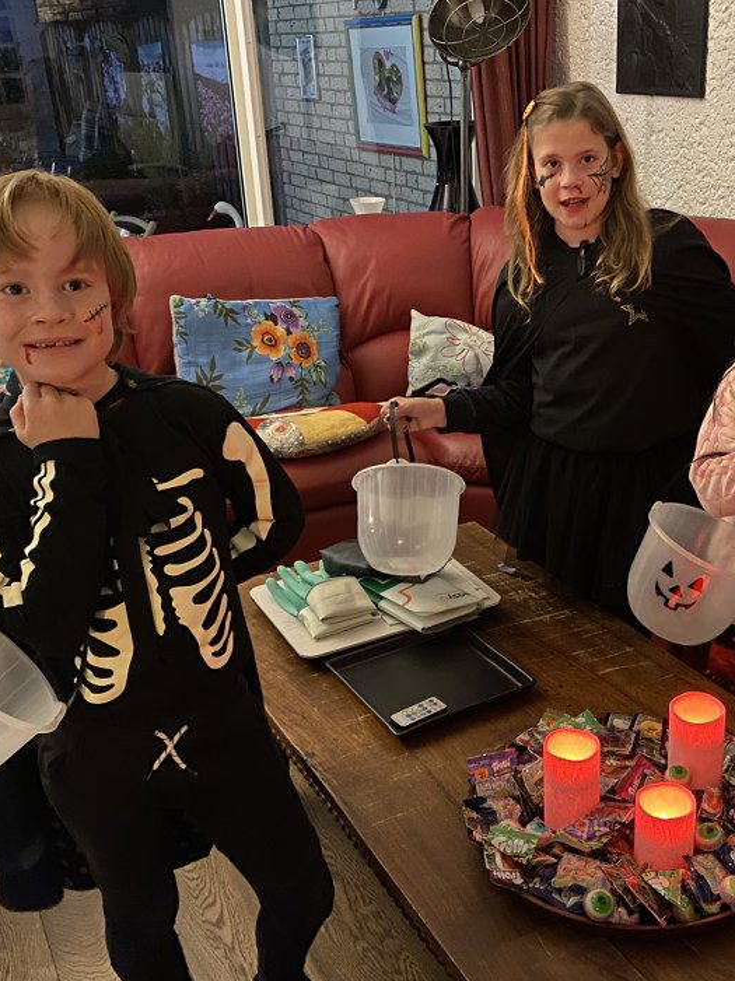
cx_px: 511
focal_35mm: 38
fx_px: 1077
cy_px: 536
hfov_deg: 37.1
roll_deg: +1.2
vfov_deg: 48.9
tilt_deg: -25.3
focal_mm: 4.25
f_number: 1.8
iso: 1000
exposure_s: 1/25
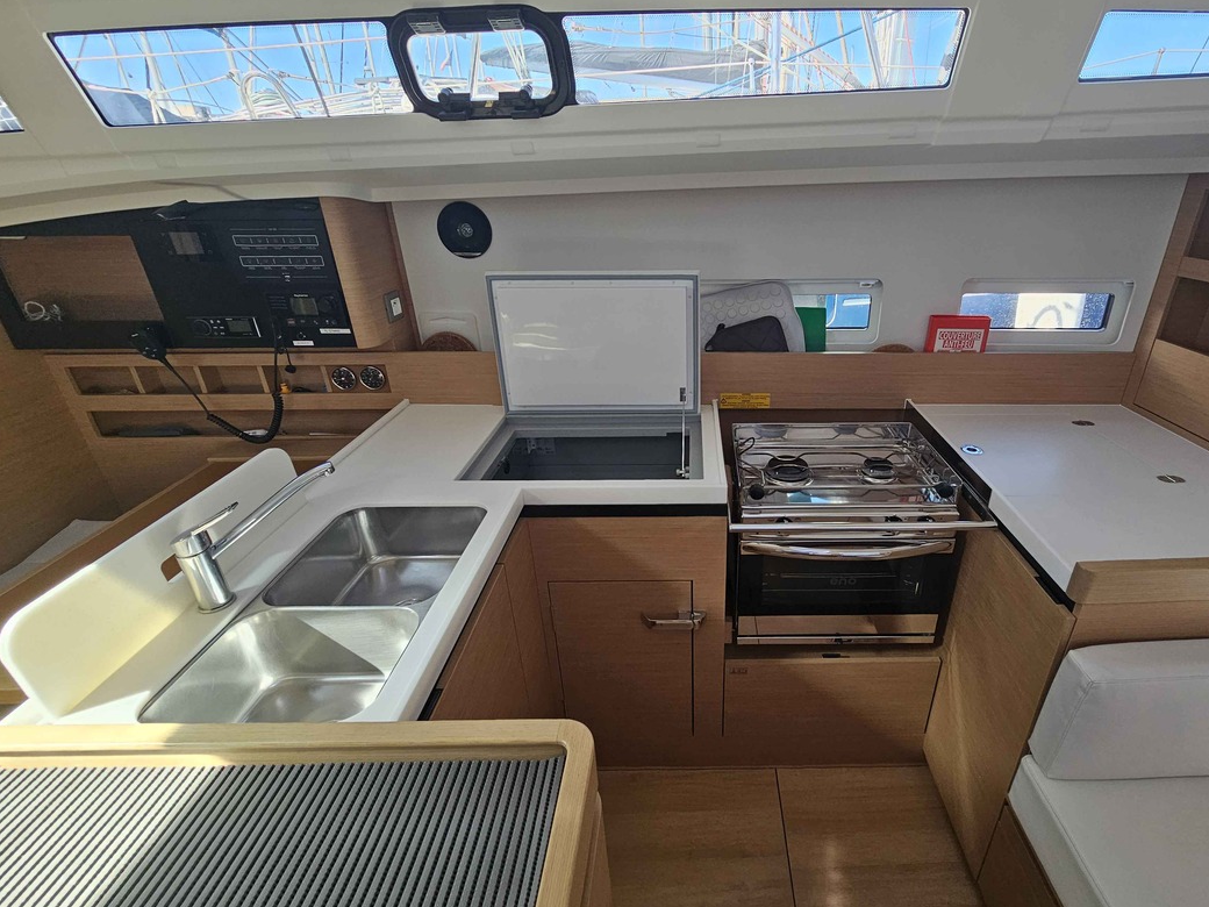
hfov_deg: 97.4
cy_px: 433
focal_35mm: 15
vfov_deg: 81.7
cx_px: 696
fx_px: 524
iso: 160
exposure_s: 1/359
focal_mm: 2.2
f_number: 2.2
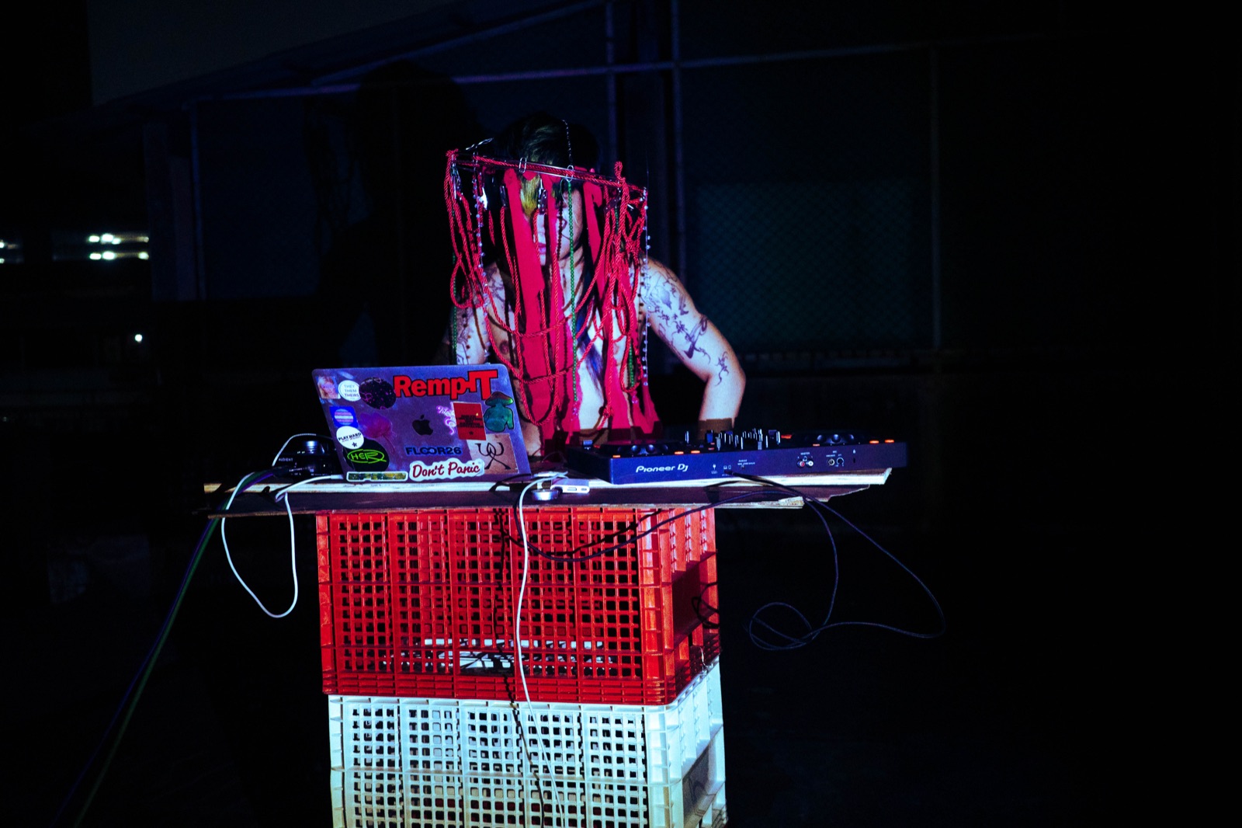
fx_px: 1380
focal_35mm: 40
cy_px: 414
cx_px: 621
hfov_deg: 48.5
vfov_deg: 33.4
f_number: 2.8
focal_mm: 26
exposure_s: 1/40
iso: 2000
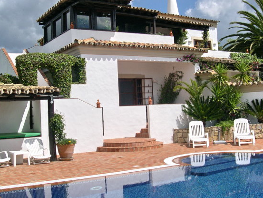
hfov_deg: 42.9
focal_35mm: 44
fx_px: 334
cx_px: 115
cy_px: 95
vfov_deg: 32.9
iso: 100
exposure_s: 1/543
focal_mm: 8
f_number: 7.6
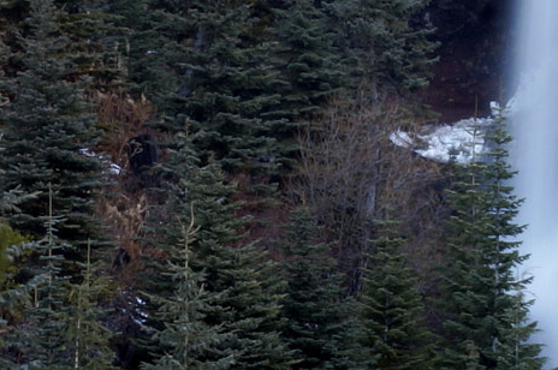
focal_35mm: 364
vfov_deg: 3.8
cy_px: 56
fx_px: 5637
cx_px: 1120
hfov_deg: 5.5
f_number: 25
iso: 100
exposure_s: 1.3
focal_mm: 55
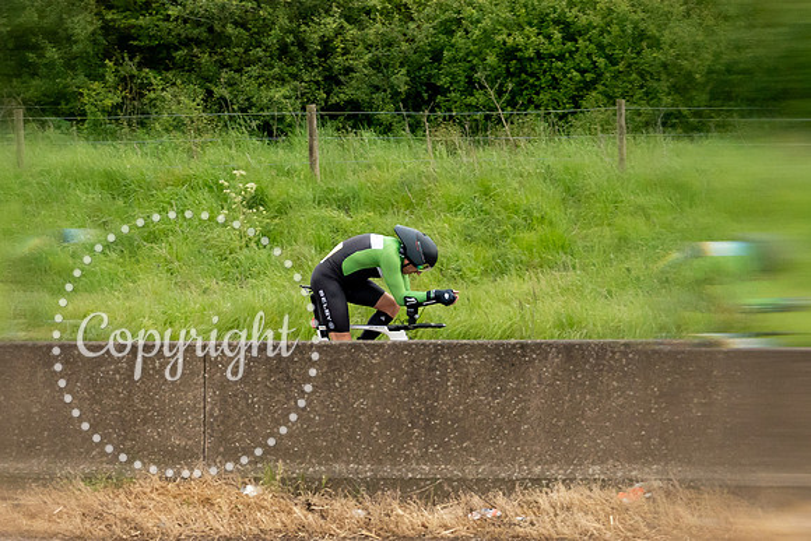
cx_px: 358
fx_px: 4096
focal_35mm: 182
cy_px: 312
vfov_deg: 7.6
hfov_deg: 11.3
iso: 1250
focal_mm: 70
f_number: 9
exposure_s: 1/1000
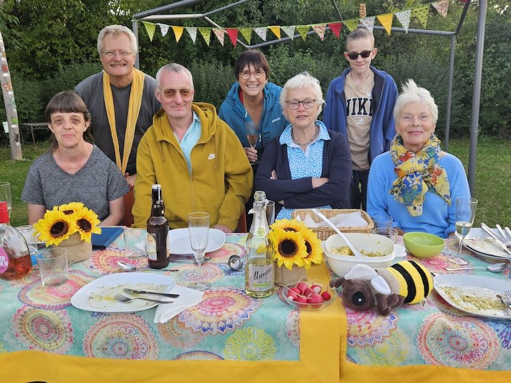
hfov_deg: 73.9
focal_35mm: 23
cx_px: 256
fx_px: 340
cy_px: 192
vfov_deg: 58.9
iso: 64
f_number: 1.8
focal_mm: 5.4
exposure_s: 1/180
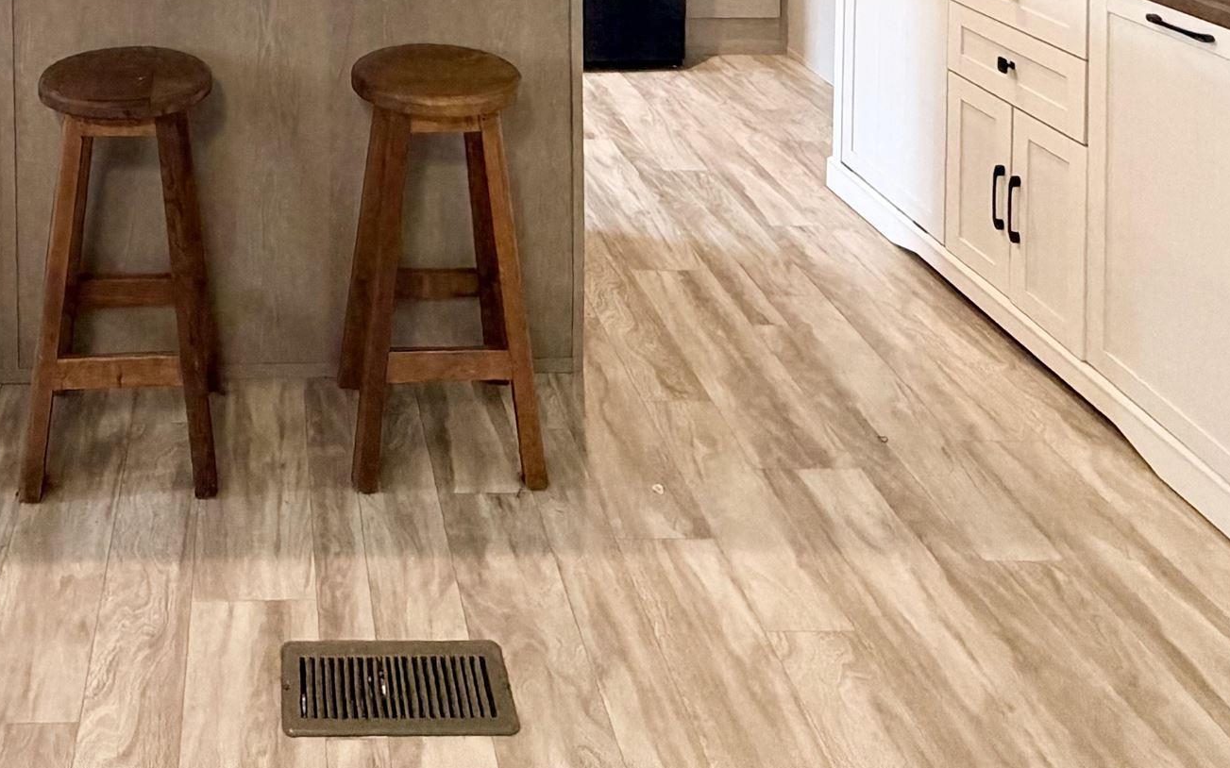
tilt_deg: +0.2
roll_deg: -0.2
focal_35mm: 35
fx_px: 1173
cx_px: 292
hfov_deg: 52.6
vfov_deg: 27.7
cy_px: -312
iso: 320
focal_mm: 2.22
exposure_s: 1/120
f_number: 2.2
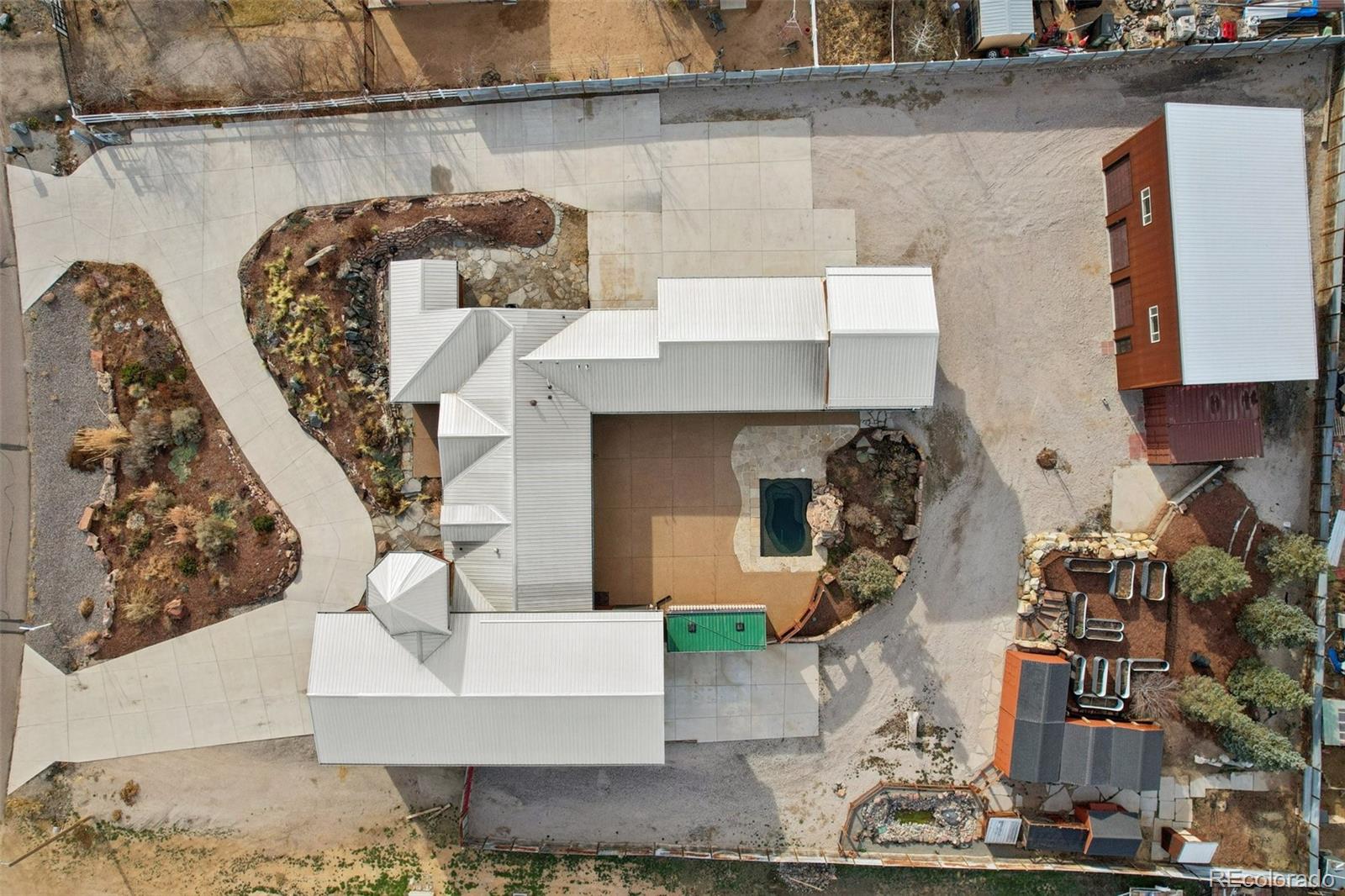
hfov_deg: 78.6
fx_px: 822
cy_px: 448
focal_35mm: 22
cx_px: 672
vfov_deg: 57.2
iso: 140
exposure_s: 1/1000
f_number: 2.8
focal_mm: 8.4
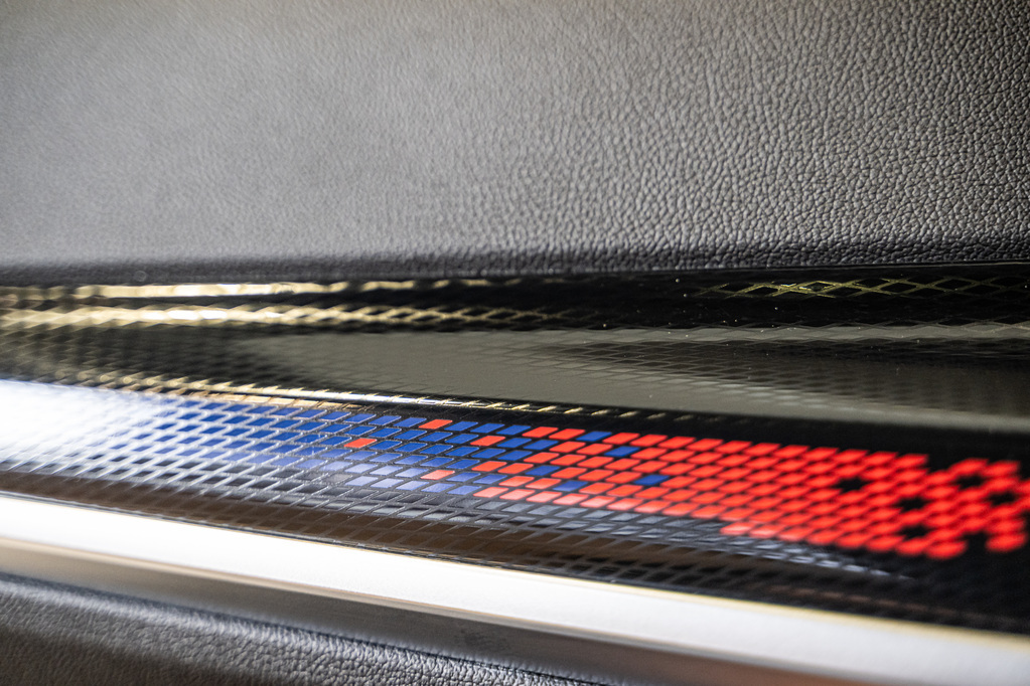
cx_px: 515
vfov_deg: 18.2
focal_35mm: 75
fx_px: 2146
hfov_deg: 27.0
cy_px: 343
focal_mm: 75
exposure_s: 1/160
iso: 1600
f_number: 2.8
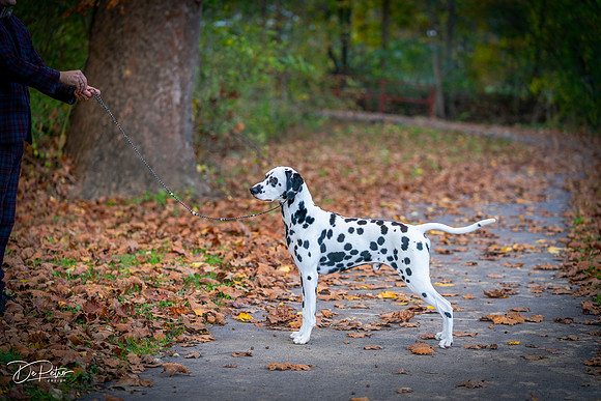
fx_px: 1703
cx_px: 300
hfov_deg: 20.0
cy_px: 200
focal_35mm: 102
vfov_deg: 13.4
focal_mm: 102
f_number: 2.8
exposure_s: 1/400
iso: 1000
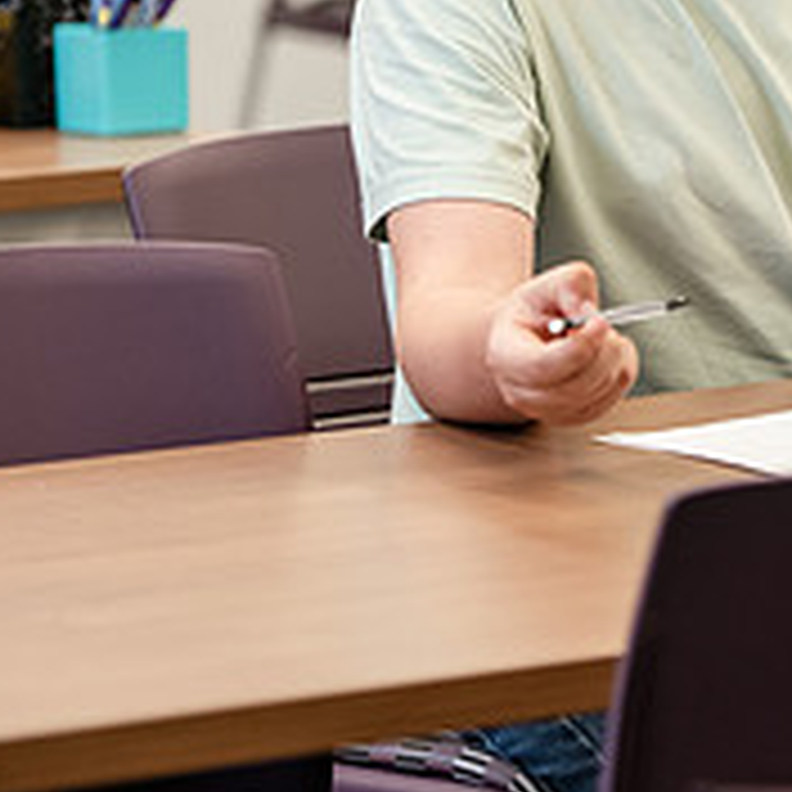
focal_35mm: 286
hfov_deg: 6.1
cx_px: 1026
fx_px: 7403
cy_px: -43
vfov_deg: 6.1
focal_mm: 102
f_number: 3.2
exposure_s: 1/200
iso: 800
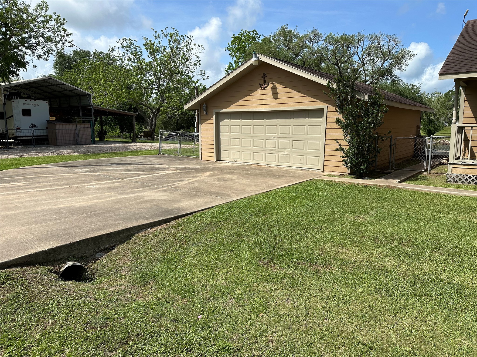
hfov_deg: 71.6
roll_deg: +0.0
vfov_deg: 56.8
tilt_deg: -7.2
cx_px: 238
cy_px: 178
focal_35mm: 24
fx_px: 331
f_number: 1.78
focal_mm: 6.86
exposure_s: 1/5000
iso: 80
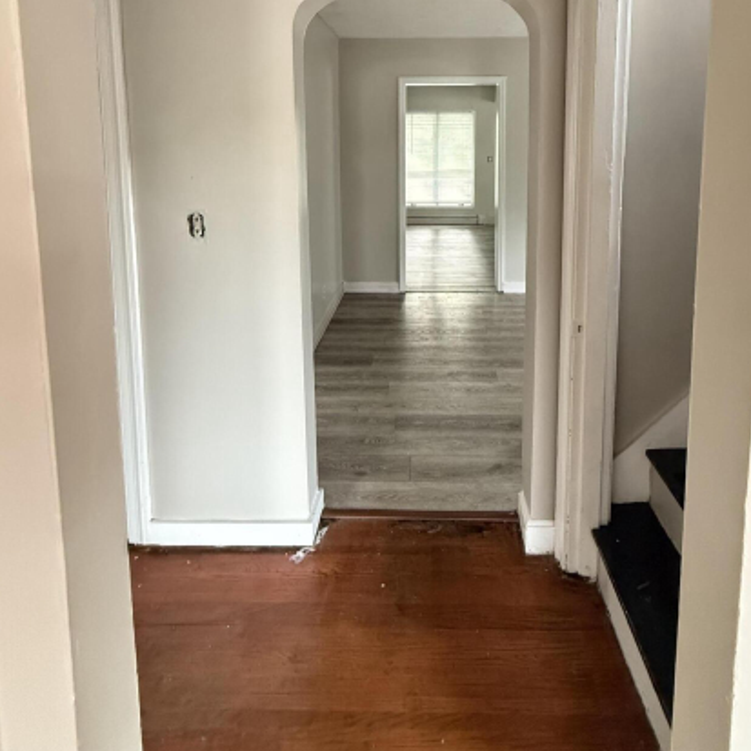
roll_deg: -0.2
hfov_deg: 74.6
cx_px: 416
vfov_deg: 69.9
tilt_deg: -5.2
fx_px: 491
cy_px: 188
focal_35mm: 20
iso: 800
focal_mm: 2.22
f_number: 2.2
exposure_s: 1/60
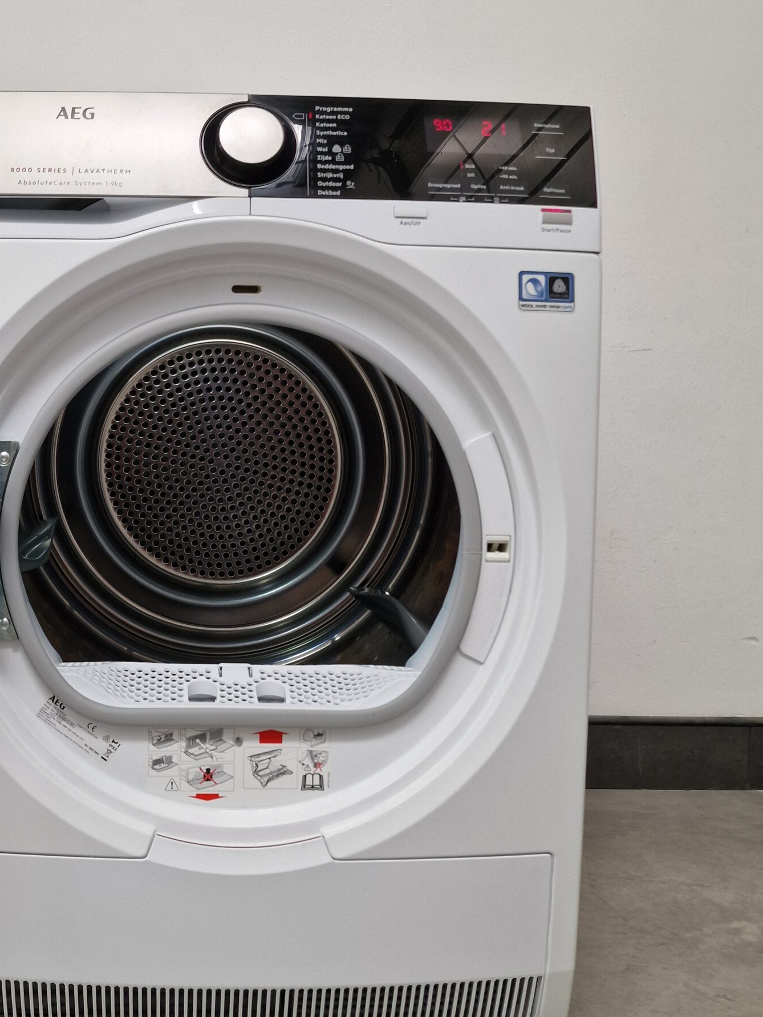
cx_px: 217
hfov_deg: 42.0
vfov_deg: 55.3
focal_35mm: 33
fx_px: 970
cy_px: 472
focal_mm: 6.4
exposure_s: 1/180
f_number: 1.8
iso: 64
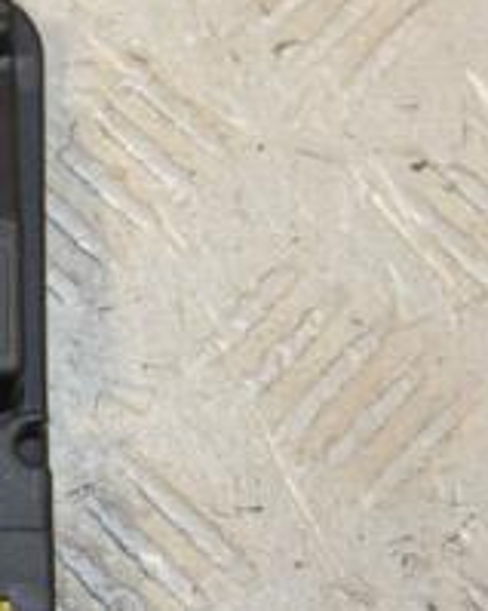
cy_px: 307
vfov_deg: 10.8
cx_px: -307
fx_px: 3216
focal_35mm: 178
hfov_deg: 8.4
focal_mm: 42
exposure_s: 1/200
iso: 800
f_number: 11
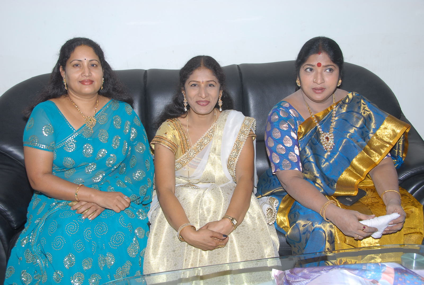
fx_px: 496
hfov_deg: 46.3
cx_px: 212
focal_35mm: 42
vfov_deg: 32.0
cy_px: 142
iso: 200
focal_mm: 28
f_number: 5.6
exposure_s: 1/125
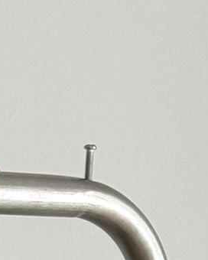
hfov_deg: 5.4
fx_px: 2170
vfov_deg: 6.6
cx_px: -82
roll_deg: -1.3
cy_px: 599
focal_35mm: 282
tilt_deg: -4.4
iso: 100
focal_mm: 6.76
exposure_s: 1/60
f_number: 1.78
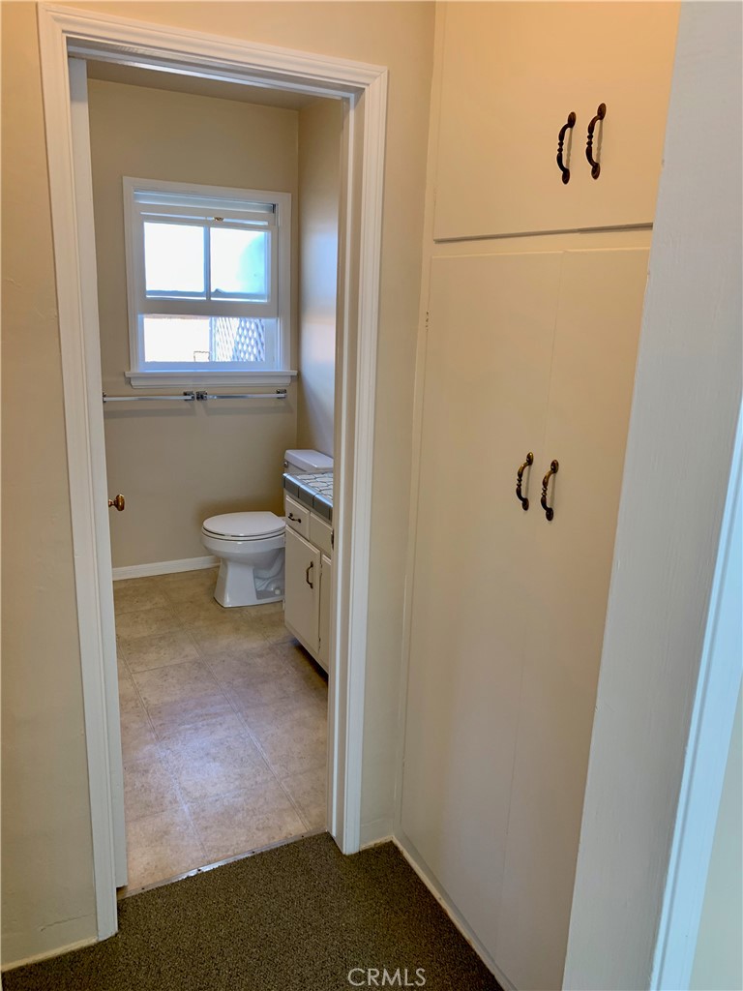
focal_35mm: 26
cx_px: 372
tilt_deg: -14.7
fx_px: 744
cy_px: 496
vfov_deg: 67.3
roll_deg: -2.4
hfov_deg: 53.1
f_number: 1.8
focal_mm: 4.25
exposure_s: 1/60
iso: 50
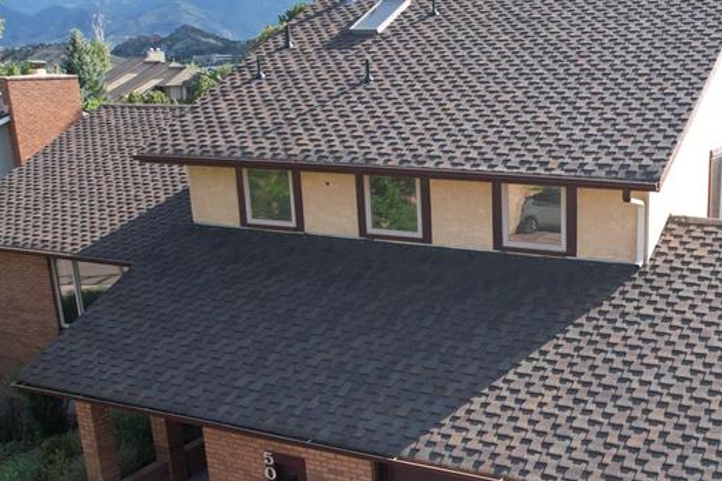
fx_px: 862
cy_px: 314
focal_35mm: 43
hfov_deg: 43.6
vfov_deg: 31.0
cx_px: 565
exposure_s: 1/500
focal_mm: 8.38
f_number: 2.8
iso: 100
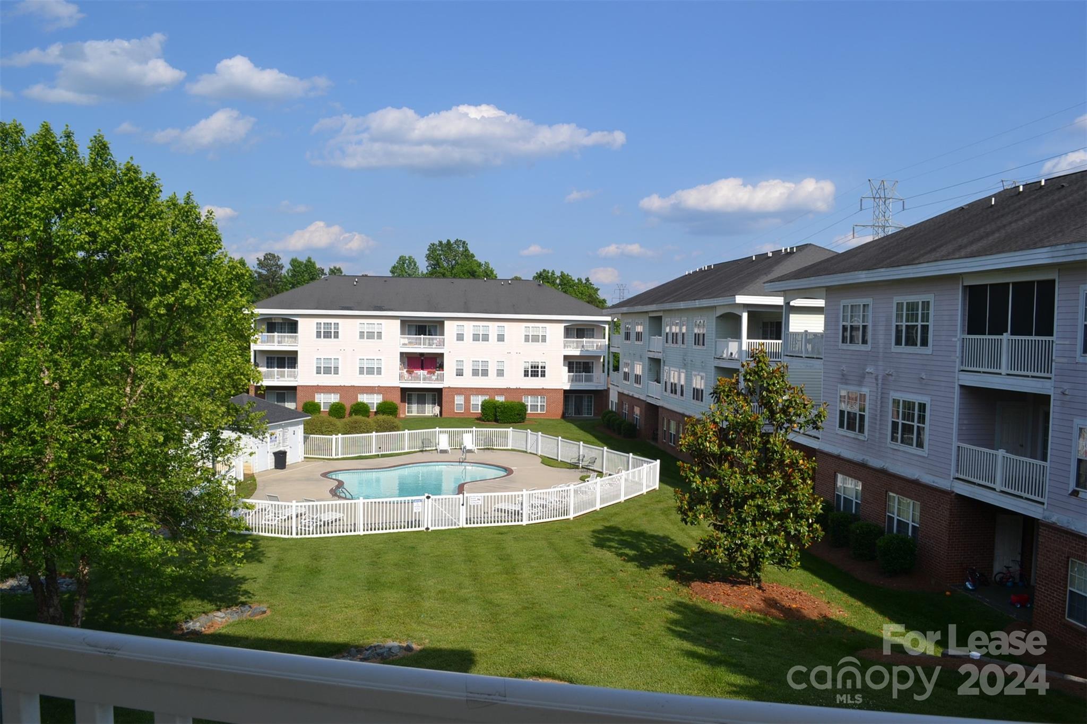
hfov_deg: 67.4
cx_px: 544
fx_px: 815
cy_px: 362
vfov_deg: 47.9
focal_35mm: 27
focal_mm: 18
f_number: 8
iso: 100
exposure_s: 1/250
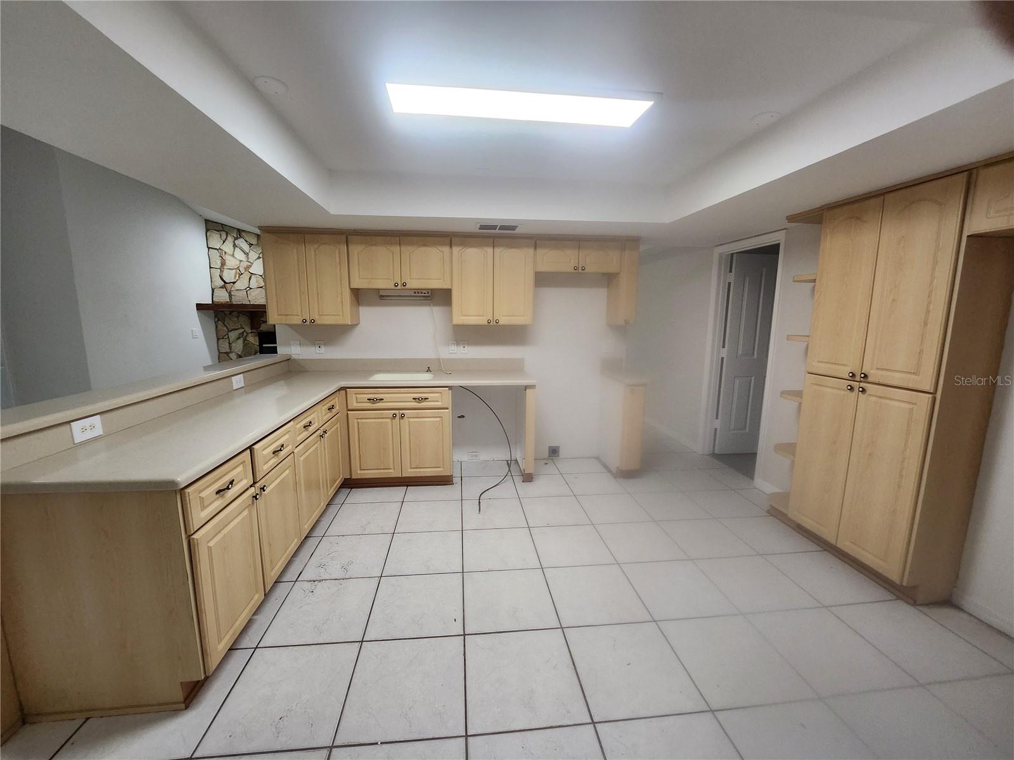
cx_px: 507
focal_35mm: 13
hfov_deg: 106.2
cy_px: 380
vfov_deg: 89.9
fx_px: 381
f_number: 2.2
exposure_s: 1/60
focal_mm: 1.7
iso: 125
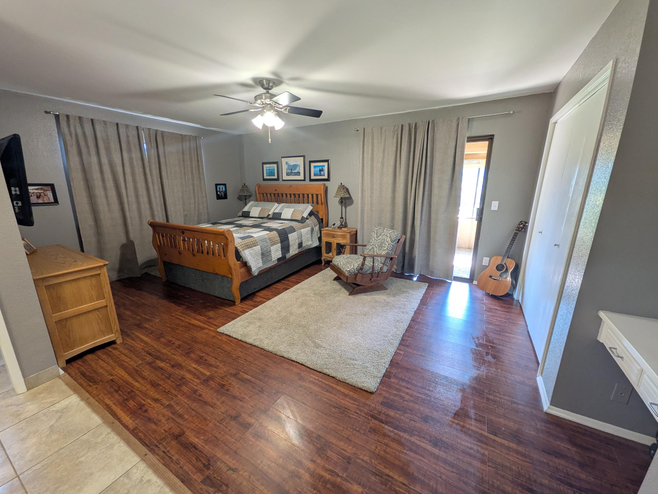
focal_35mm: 14
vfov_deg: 85.7
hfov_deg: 102.1
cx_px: 329
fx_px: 266
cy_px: 247
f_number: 2.2
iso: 73
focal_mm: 1.85
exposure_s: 1/23.8
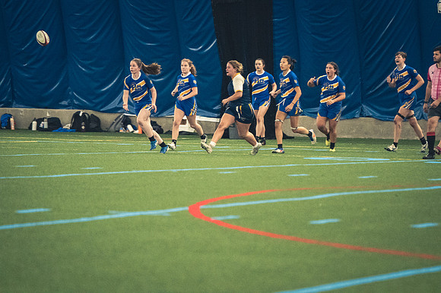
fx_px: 3673
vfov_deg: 4.6
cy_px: 146
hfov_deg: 6.9
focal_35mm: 300
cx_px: 220
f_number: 2.8
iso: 12800
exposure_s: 1/500
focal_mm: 200
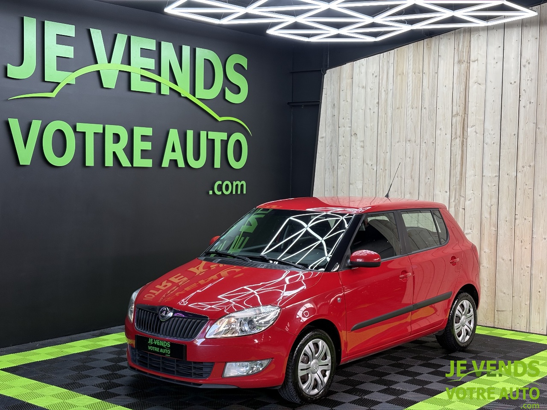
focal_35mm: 52
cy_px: 205
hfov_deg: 36.8
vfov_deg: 28.0
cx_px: 274
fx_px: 822
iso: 32
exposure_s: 1/50
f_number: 1.6
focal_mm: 5.96
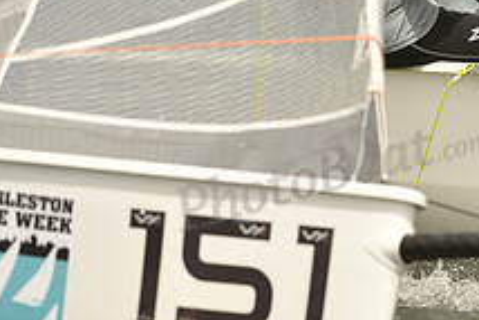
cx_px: 609
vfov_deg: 1.7
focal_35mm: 813
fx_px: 10824
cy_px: 26
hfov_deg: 2.5
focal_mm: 300
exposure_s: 1/1250
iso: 320
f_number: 7.1
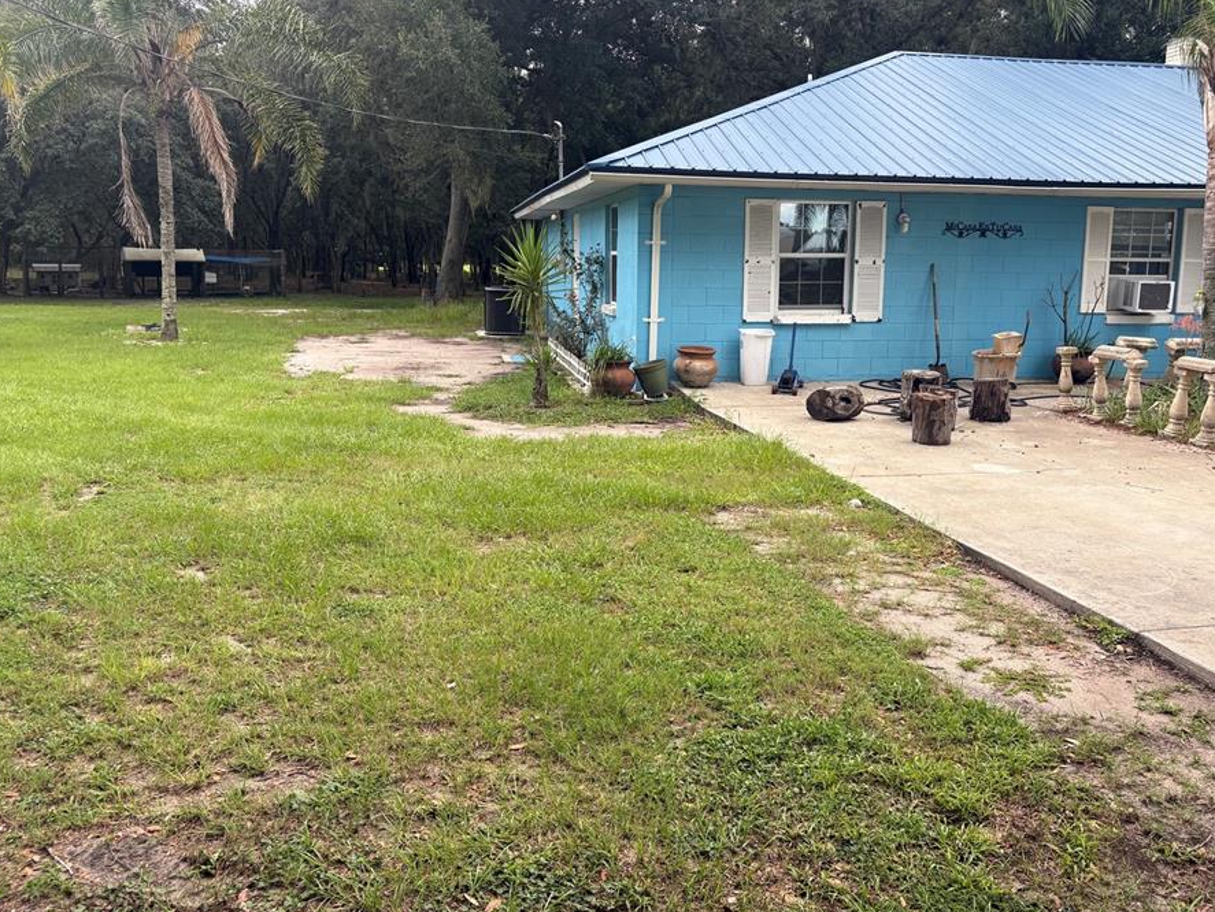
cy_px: 404
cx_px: 660
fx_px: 1053
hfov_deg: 59.9
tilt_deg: -9.5
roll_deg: -0.9
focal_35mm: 30
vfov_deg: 46.7
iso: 50
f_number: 1.6
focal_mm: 5.96
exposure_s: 1/489
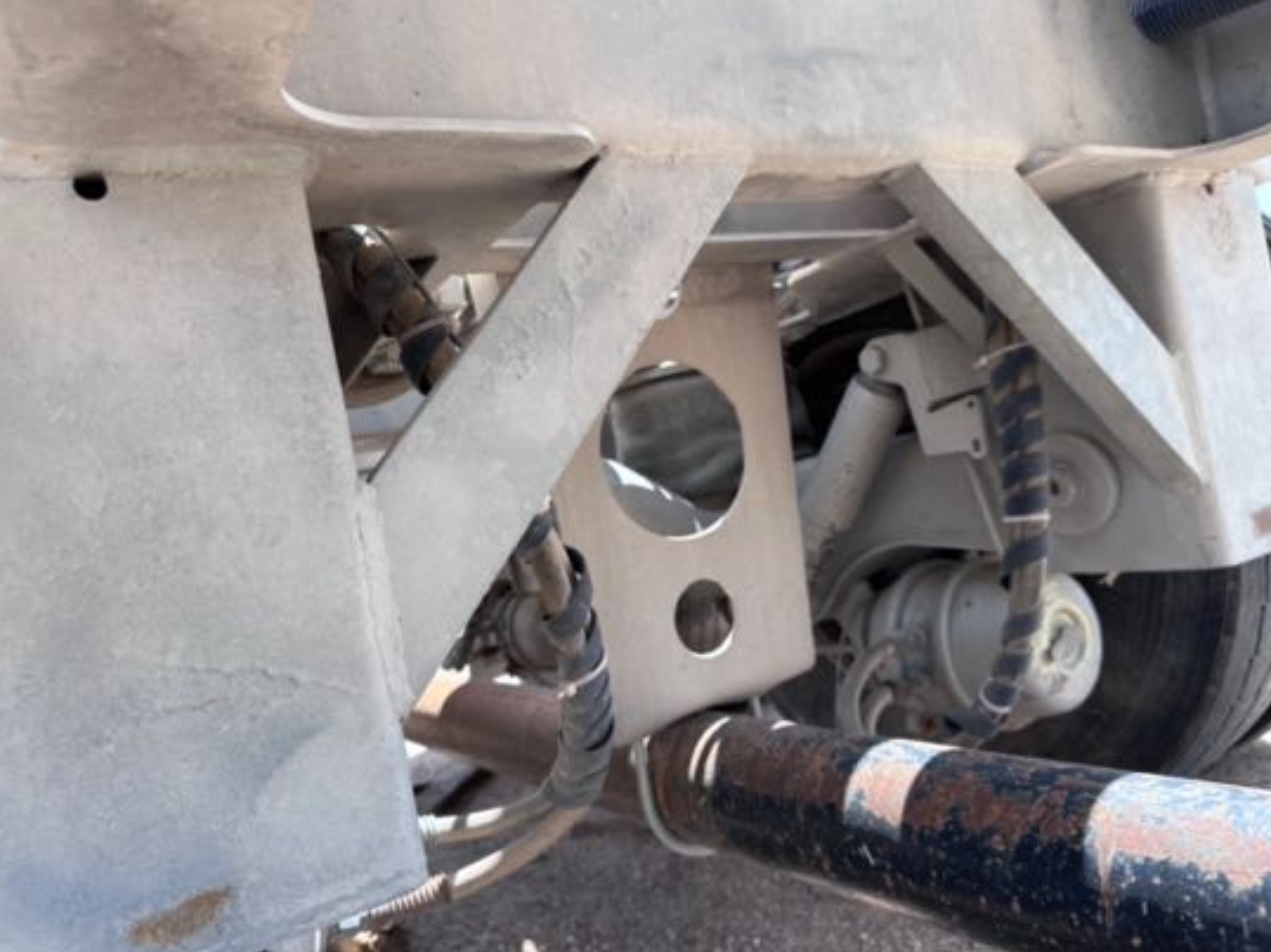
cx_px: 631
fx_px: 918
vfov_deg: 54.8
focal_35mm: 25
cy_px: 475
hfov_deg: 69.4
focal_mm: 6.86
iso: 80
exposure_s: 1/685
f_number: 1.78
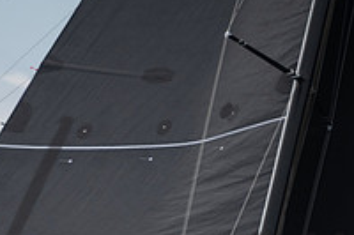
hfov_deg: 1.8
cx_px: 90
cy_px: 317
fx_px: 11397
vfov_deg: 1.2
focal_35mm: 1160
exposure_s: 1/1600
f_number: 8
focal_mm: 400
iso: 500
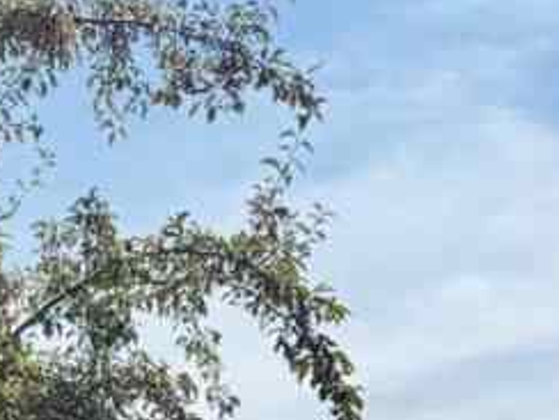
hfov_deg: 15.4
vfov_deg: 11.0
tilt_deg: +1.8
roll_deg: +1.1
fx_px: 2035
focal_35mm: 126
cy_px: 767
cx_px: 39
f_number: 1.78
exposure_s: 1/6173
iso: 80
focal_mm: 6.76
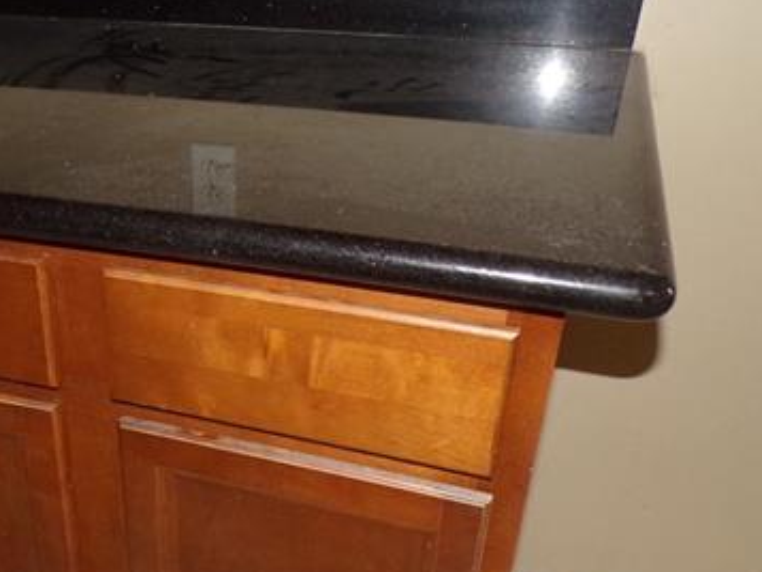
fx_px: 947
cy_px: 331
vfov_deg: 33.6
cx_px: 199
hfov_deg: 42.6
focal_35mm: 43
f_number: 3
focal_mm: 4.3
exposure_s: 1/34
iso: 200
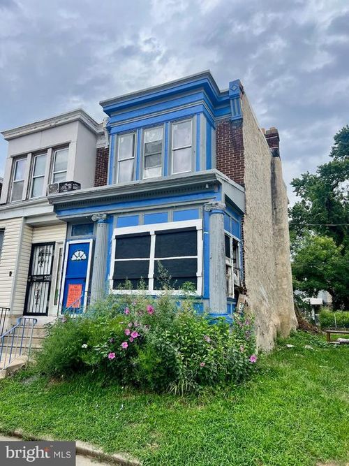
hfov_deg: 53.0
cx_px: 174
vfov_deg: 67.3
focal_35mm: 26
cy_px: 233
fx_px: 350
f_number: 1.5
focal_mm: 5.7
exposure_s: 1/1079
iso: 50
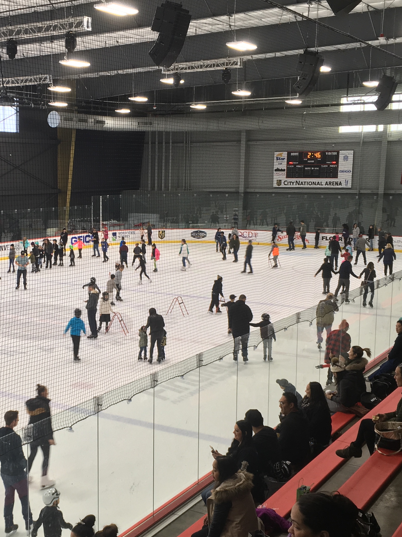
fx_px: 774
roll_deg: -0.4
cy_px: 308
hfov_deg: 28.6
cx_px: 90
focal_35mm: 50
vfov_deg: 38.1
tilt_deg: -10.4
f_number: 2.2
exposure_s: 1/40
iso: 25
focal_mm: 4.15
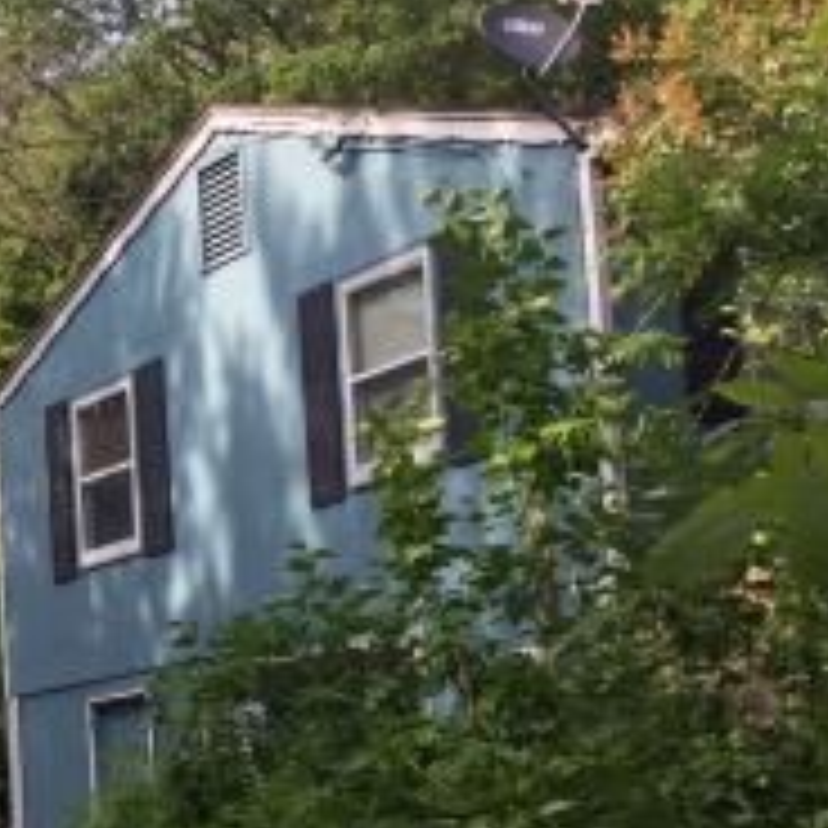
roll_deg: +1.1
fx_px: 2192
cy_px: 666
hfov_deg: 19.1
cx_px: -369
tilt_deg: +6.9
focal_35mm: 81
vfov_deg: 21.1
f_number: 2.2
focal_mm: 4.15
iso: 32
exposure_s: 1/534
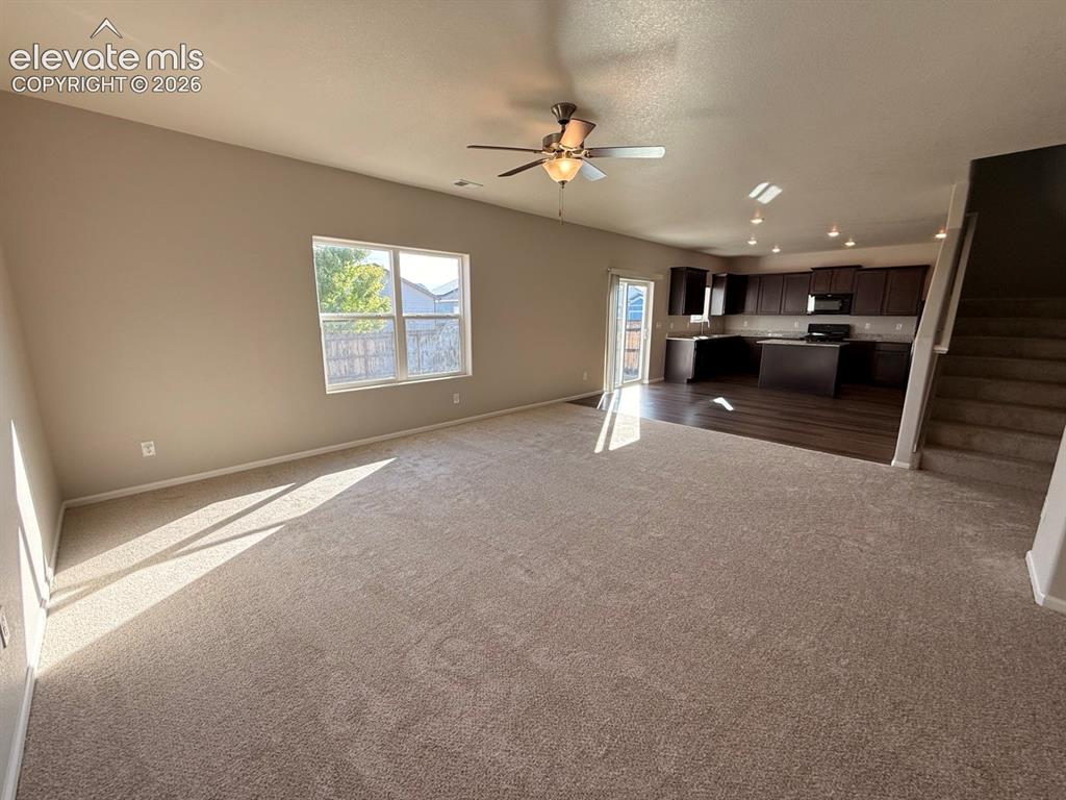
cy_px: 400
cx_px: 533
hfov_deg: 102.1
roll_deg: +0.1
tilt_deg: -11.0
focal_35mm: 14
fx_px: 431
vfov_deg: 85.7
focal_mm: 2.22
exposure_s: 1/148
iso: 64
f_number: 2.2
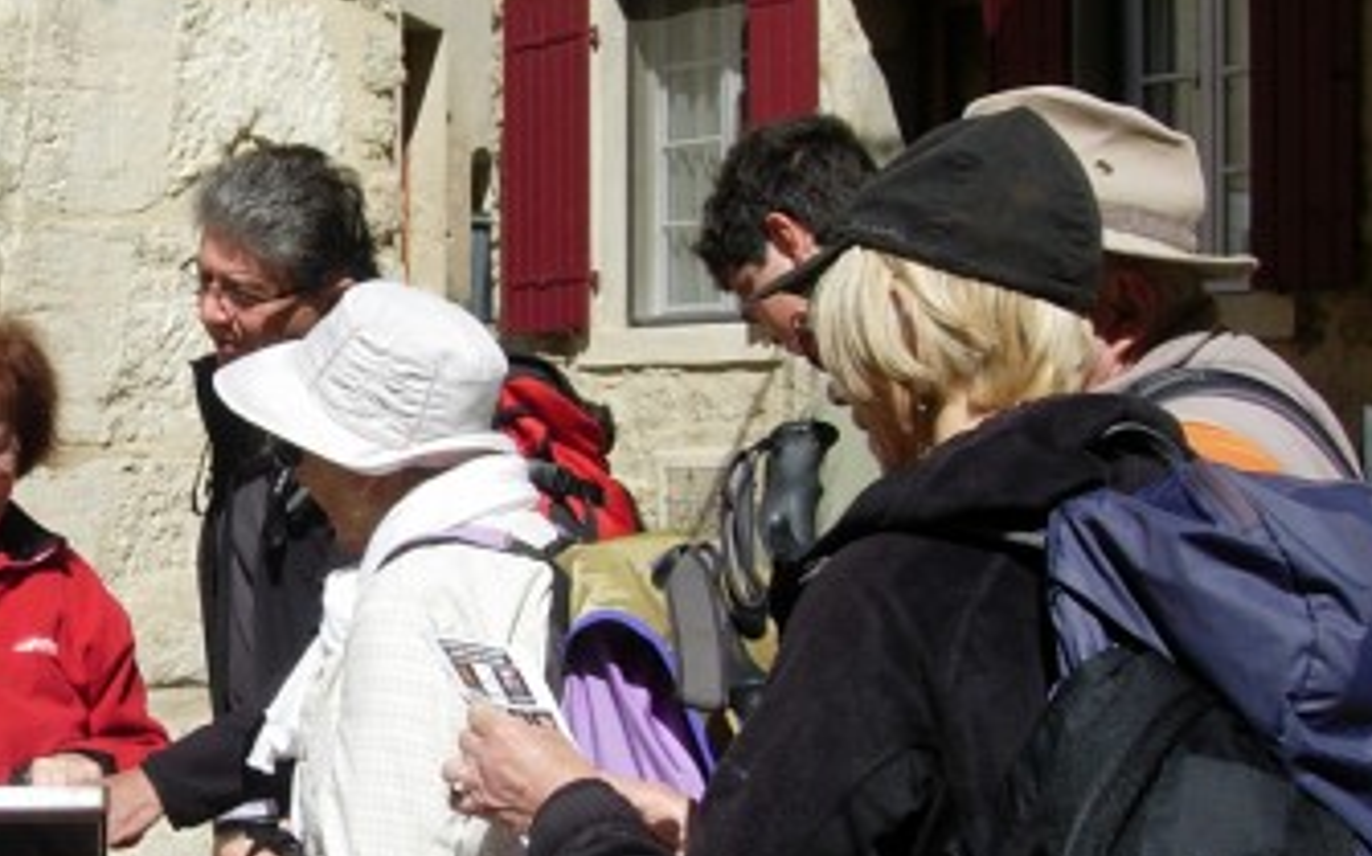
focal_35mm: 77
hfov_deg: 26.0
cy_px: 618
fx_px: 2878
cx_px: 164
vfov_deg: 16.8
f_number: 4.8
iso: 64
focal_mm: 7.8
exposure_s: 1/724
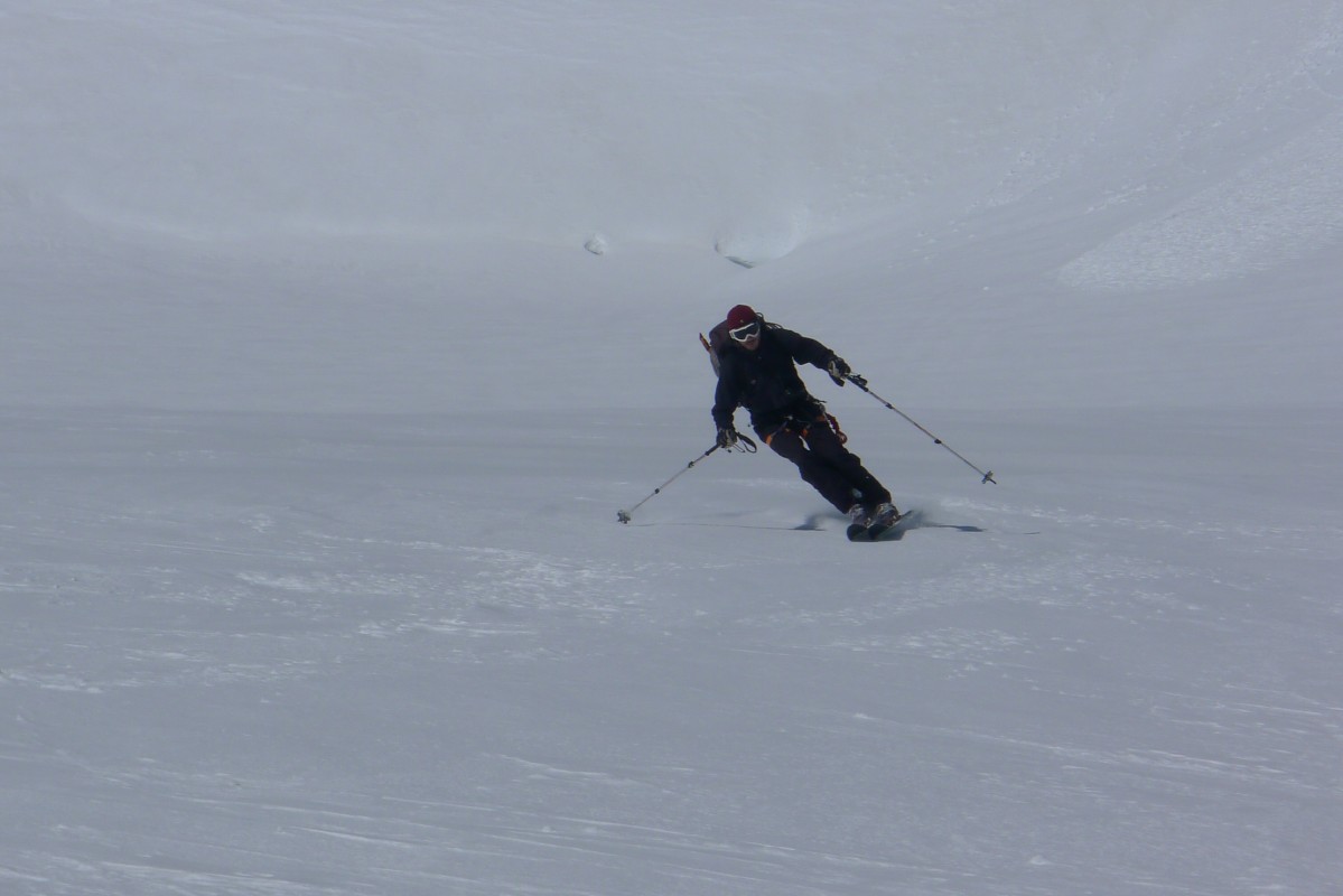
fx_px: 4477
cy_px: 448
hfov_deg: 17.1
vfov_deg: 11.4
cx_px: 672
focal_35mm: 120
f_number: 8
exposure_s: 1/1300
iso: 80
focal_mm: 19.2
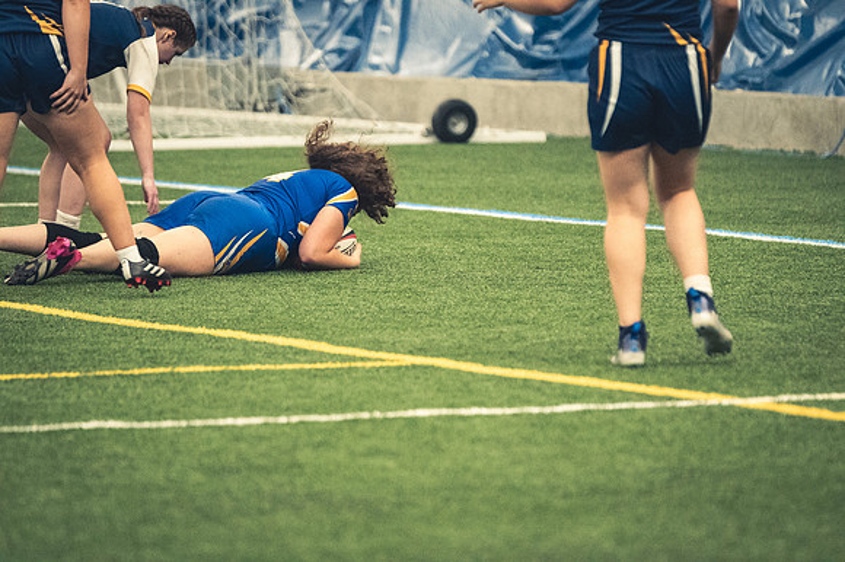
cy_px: 281
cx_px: 422
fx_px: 7037
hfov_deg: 6.9
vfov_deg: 4.6
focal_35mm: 300
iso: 12800
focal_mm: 200
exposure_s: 1/500
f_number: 2.8
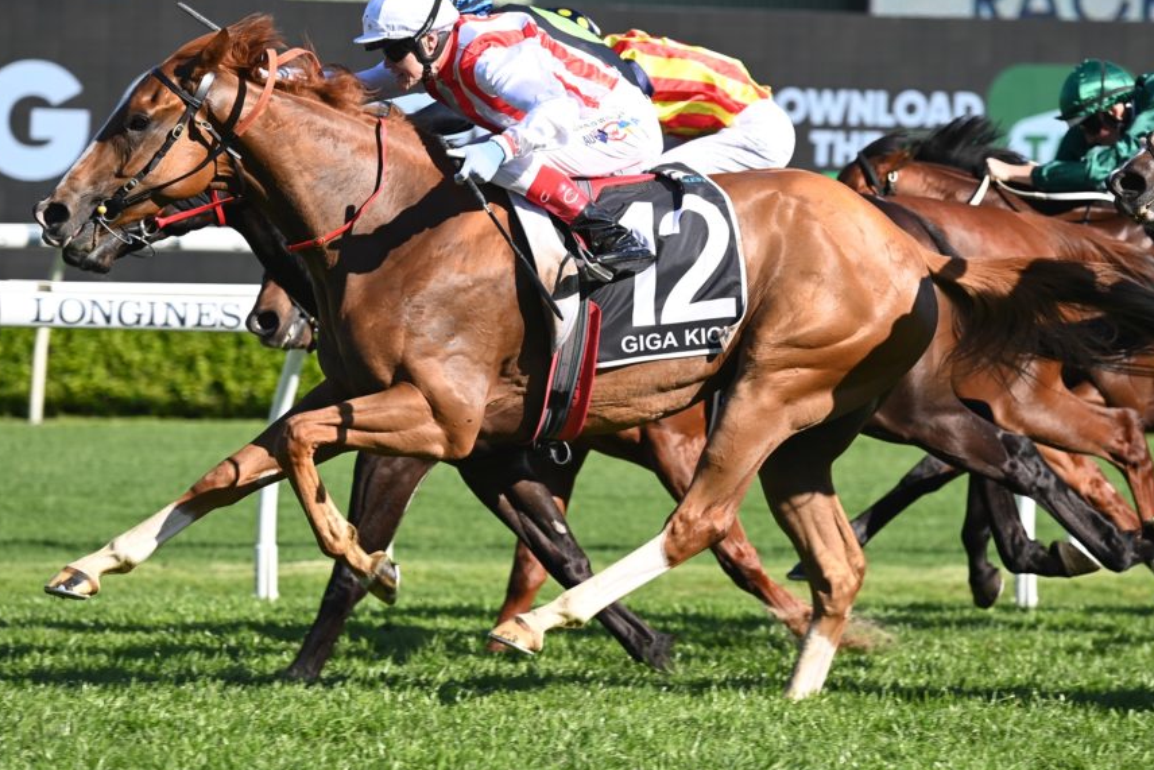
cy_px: 339
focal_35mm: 275
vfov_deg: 5.0
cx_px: 584
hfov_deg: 7.5
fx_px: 8816
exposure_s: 1/1600
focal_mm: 230
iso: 500
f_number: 5.3
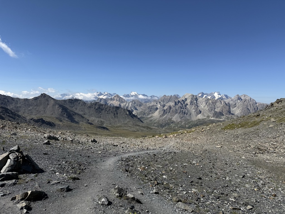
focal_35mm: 24
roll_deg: -1.5
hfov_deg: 71.6
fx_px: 198
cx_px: 142
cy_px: 107
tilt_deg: -2.2
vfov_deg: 56.8
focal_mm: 6.76
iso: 80
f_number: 1.78
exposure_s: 1/5714
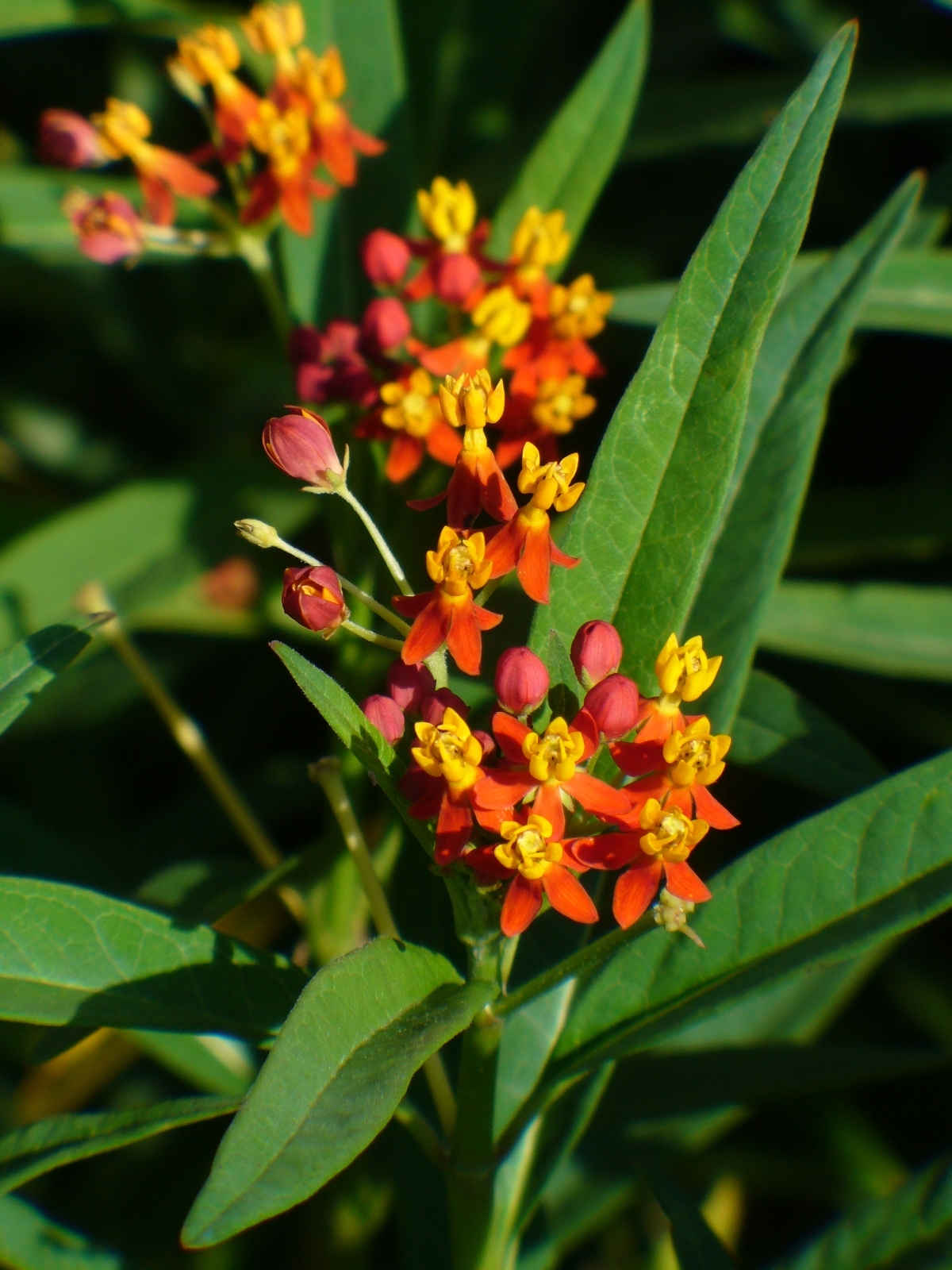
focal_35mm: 222
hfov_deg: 6.7
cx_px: 476
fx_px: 8141
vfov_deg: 8.9
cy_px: 635
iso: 80
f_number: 4.5
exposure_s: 1/500
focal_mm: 36.6
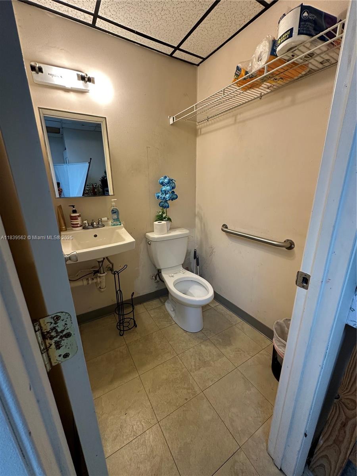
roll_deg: +0.4
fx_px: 193
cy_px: 238
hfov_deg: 85.7
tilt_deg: -16.6
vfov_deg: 102.1
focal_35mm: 14
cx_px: 178
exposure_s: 1/60
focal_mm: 2.22
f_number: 2.2
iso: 160
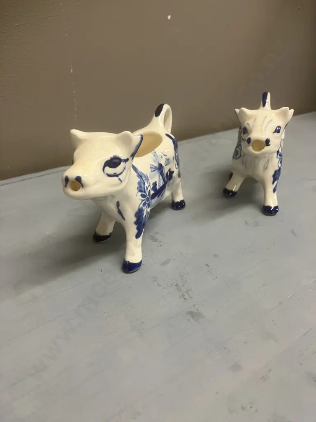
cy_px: 211
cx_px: 158
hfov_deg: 49.7
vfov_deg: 63.4
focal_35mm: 28
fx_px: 341
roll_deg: +2.0
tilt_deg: -25.1
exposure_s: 1/50
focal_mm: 3.99
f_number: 1.8
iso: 80
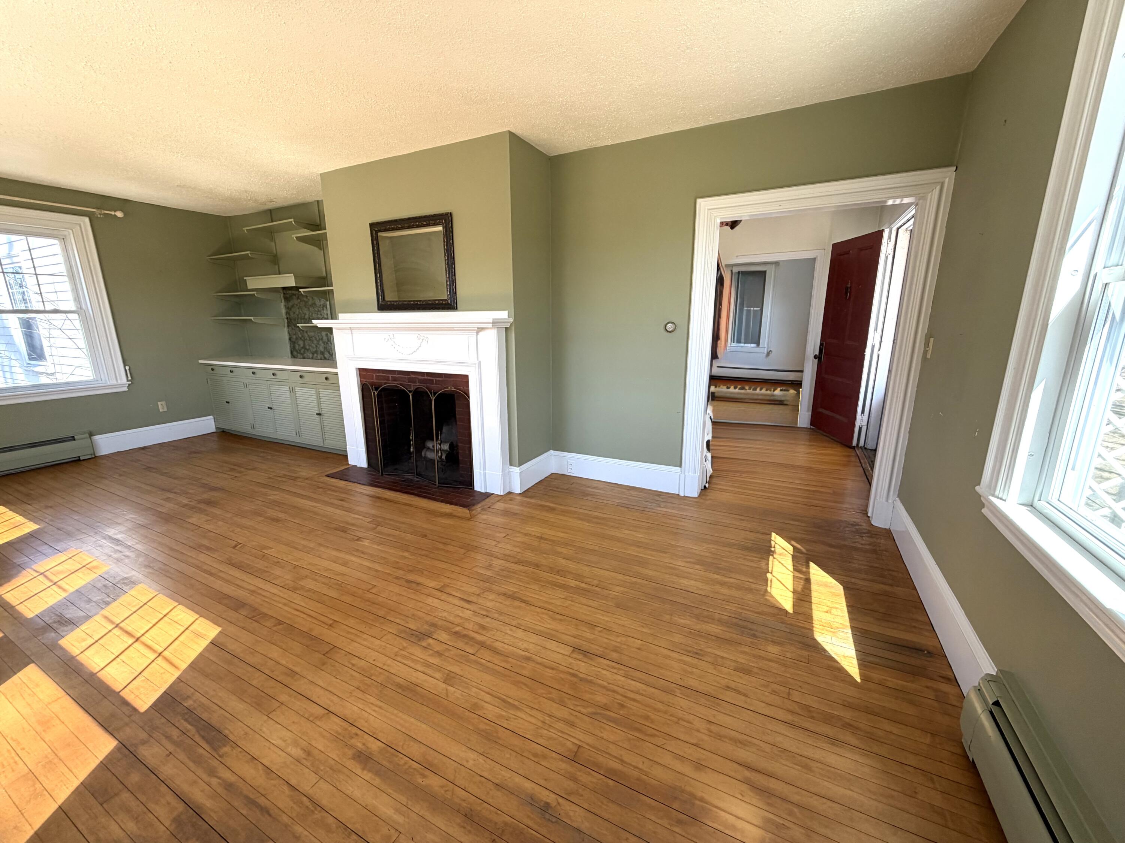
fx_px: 455
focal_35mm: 14
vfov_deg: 85.7
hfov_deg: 102.1
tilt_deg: -13.3
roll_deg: +0.7
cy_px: 422
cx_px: 562
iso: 125
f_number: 2.2
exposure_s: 1/121
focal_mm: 2.22
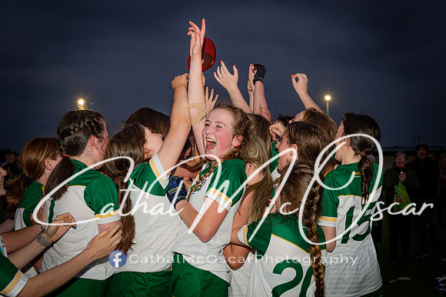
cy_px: 157
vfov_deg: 27.1
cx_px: 252
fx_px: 617
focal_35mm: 50
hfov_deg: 39.7
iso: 1600
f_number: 2.8
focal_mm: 44
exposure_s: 1/125
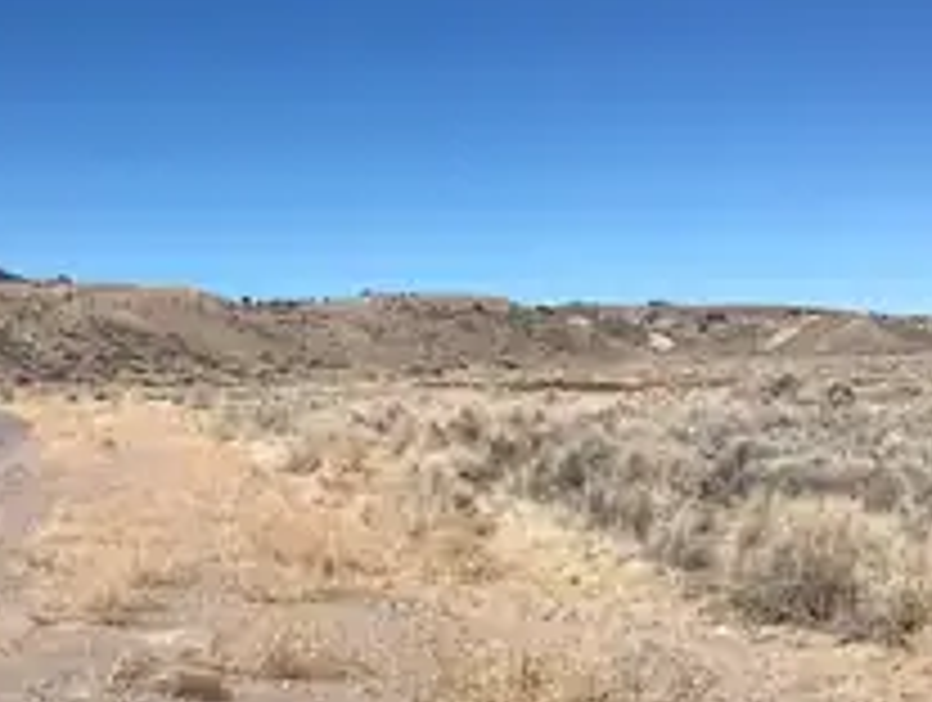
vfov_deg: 27.0
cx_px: 329
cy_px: 432
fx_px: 1456
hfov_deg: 35.2
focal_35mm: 54
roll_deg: +0.2
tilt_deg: -2.2
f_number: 1.8
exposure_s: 1/5051
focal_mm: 3.99
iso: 20
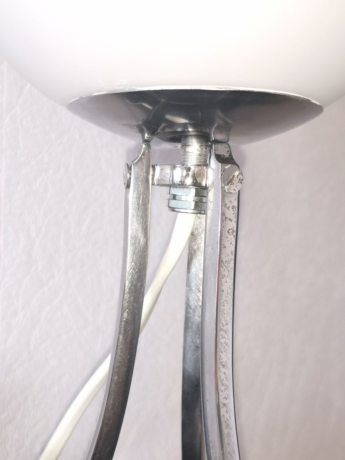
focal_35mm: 48
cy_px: 230
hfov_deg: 30.3
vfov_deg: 39.7
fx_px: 638
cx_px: 172
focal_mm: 5.58
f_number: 1.8
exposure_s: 1/50
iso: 250
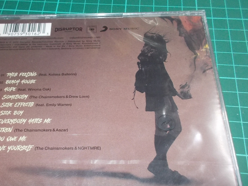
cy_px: 110
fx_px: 287
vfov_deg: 35.8
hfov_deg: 46.5
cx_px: 95
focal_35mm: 40
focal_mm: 4.1
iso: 200
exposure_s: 1/30
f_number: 3.3
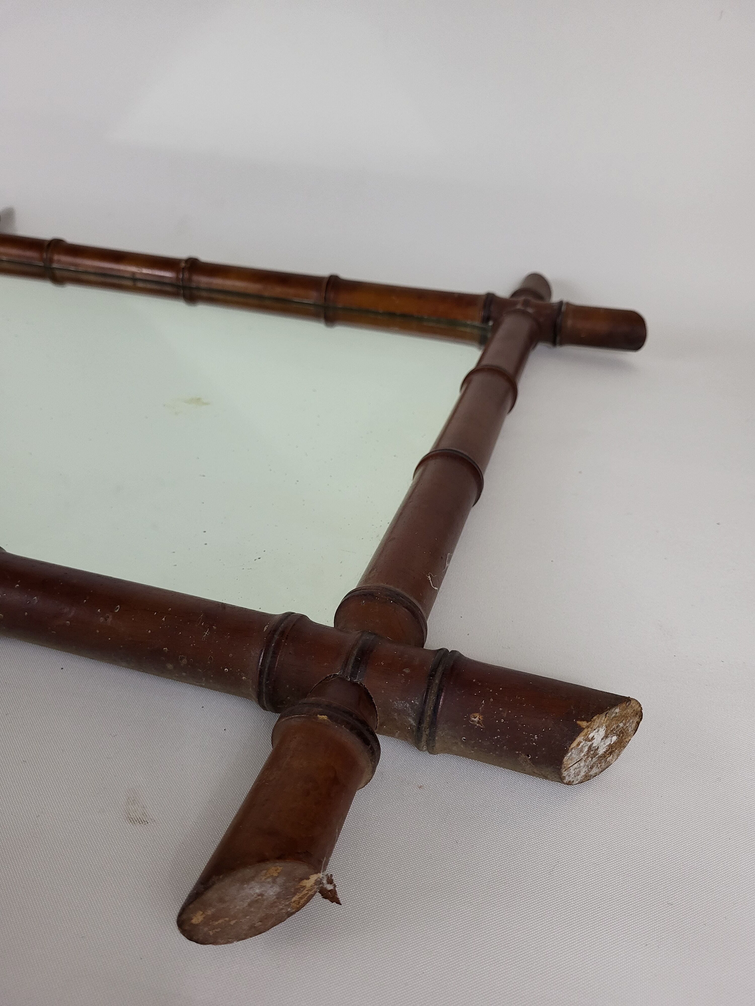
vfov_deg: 67.3
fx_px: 756
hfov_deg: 53.1
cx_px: 378
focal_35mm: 26
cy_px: 503
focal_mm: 5.4
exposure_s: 1/100
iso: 320
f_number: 1.8
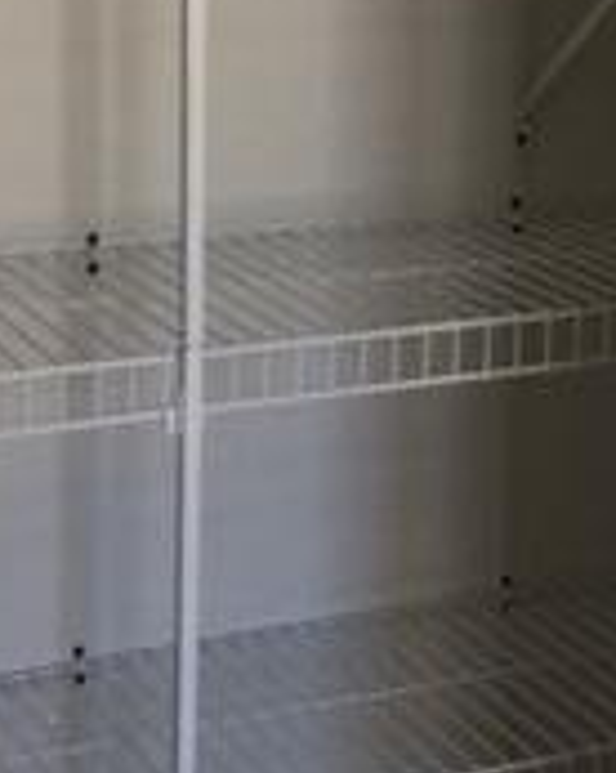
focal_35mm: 105
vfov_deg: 18.0
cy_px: 76
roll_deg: +0.1
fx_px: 2397
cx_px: 228
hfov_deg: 14.6
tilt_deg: -6.5
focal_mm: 4.15
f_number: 2.2
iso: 100
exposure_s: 1/15
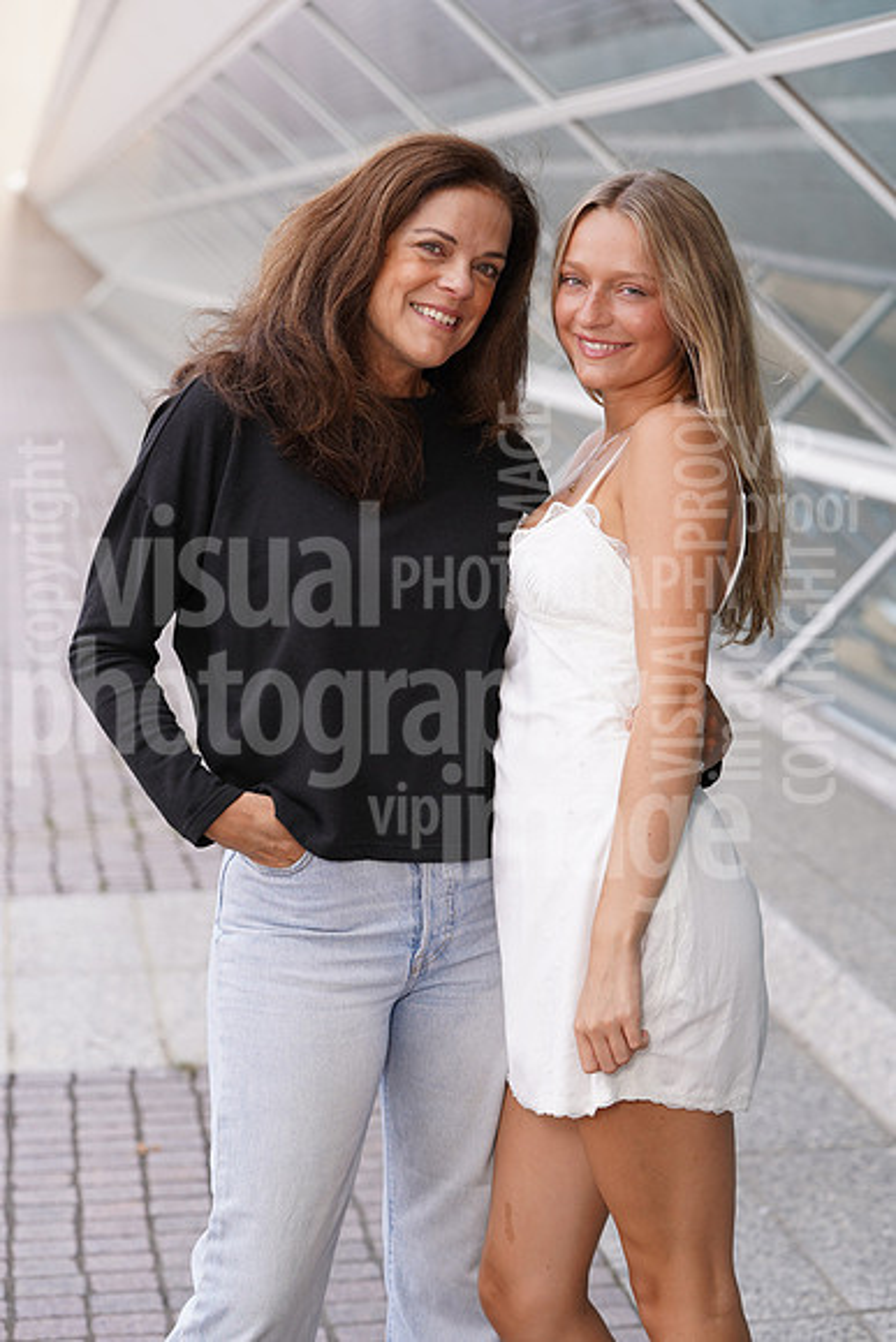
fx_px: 3619
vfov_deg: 21.0
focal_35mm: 97
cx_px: 448
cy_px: 671
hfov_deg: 14.1
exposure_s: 1/100
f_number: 5
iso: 100
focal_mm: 97
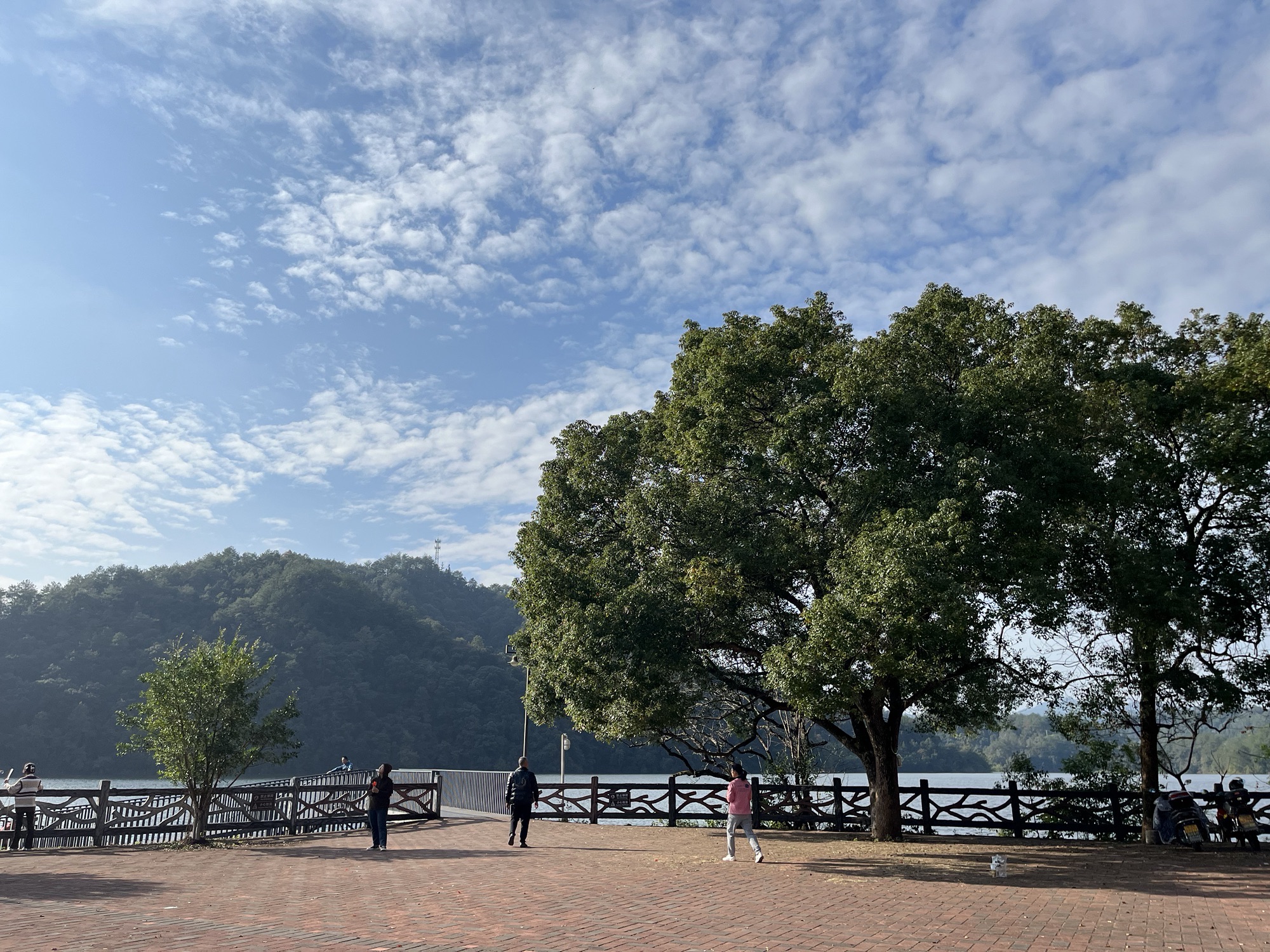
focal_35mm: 26
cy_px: 476
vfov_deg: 53.1
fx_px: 954
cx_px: 635
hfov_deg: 67.3
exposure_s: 1/5848
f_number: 1.6
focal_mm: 5.1
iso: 50
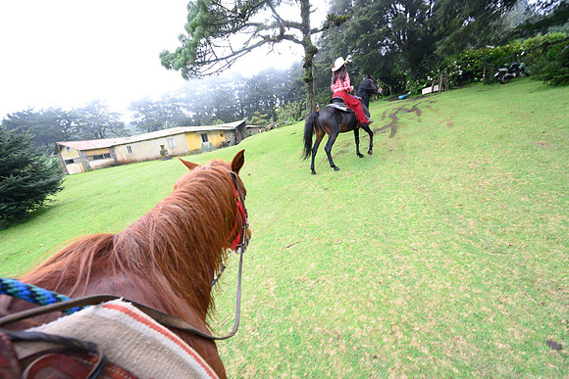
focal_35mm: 14
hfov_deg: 104.2
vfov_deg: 81.2
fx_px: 221
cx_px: 284
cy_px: 190
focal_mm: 14
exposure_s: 1/250
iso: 800
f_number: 7.1
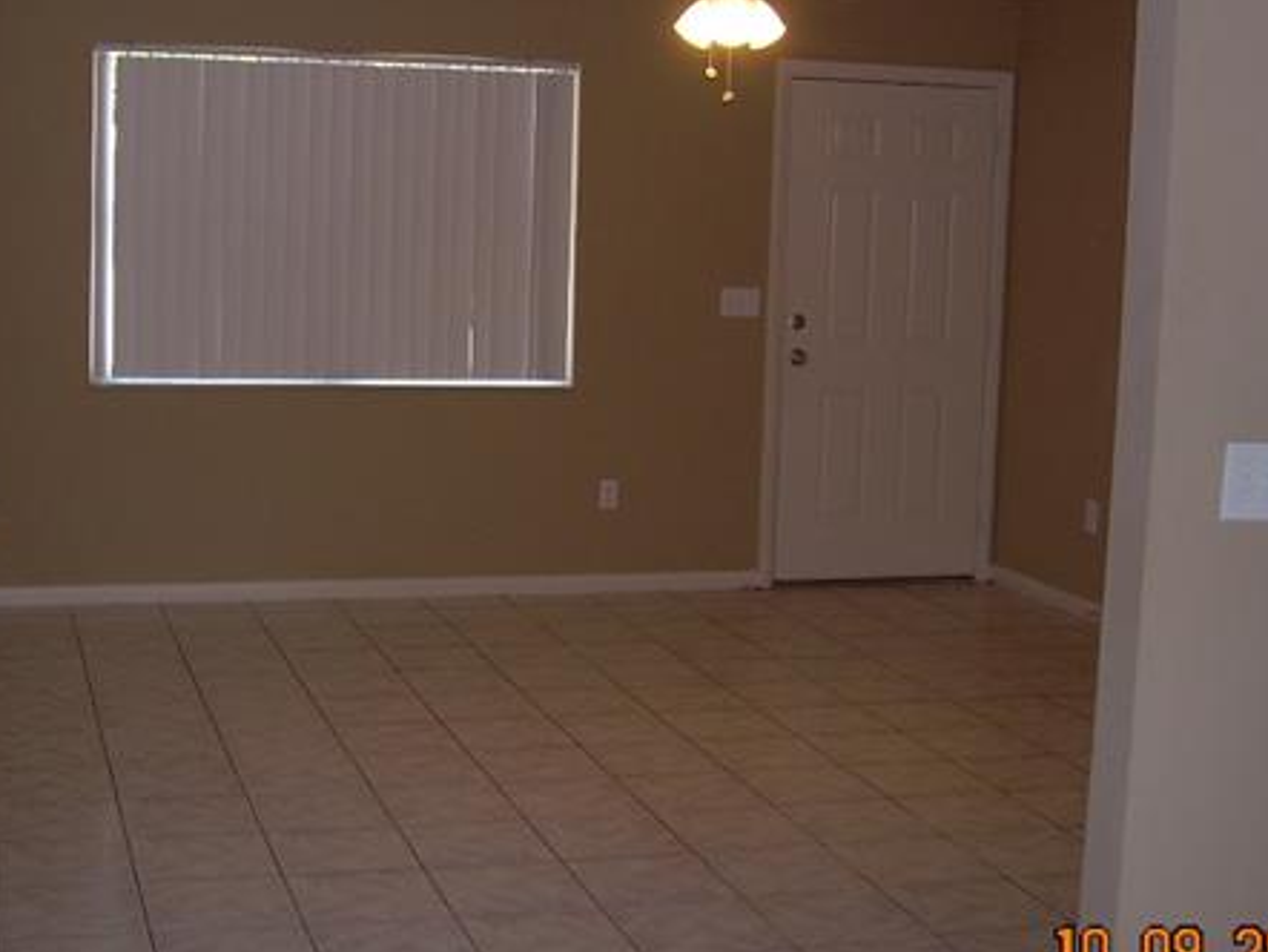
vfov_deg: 26.6
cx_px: 516
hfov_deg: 34.8
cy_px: 407
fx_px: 2016
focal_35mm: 55
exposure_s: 1/60
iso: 50
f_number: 2.8
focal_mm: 6.3
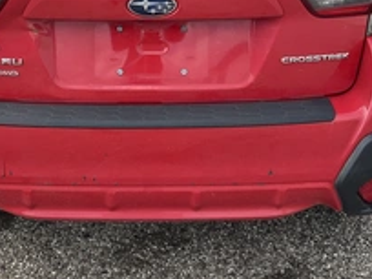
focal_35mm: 57
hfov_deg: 33.5
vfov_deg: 24.9
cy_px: 26
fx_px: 613
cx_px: 122
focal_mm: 3
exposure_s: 1/509
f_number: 1.8
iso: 25
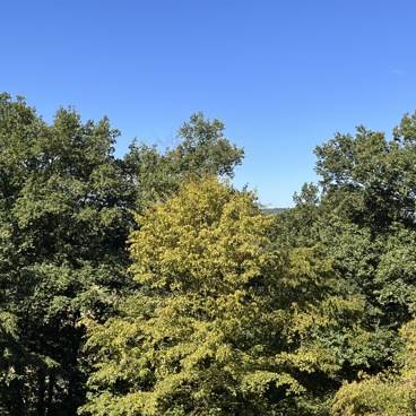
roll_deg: -3.7
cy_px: 214
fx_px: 680
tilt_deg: -0.8
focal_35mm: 50
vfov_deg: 34.0
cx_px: 190
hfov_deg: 34.0
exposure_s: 1/2101
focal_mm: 5.1
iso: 50
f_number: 1.6
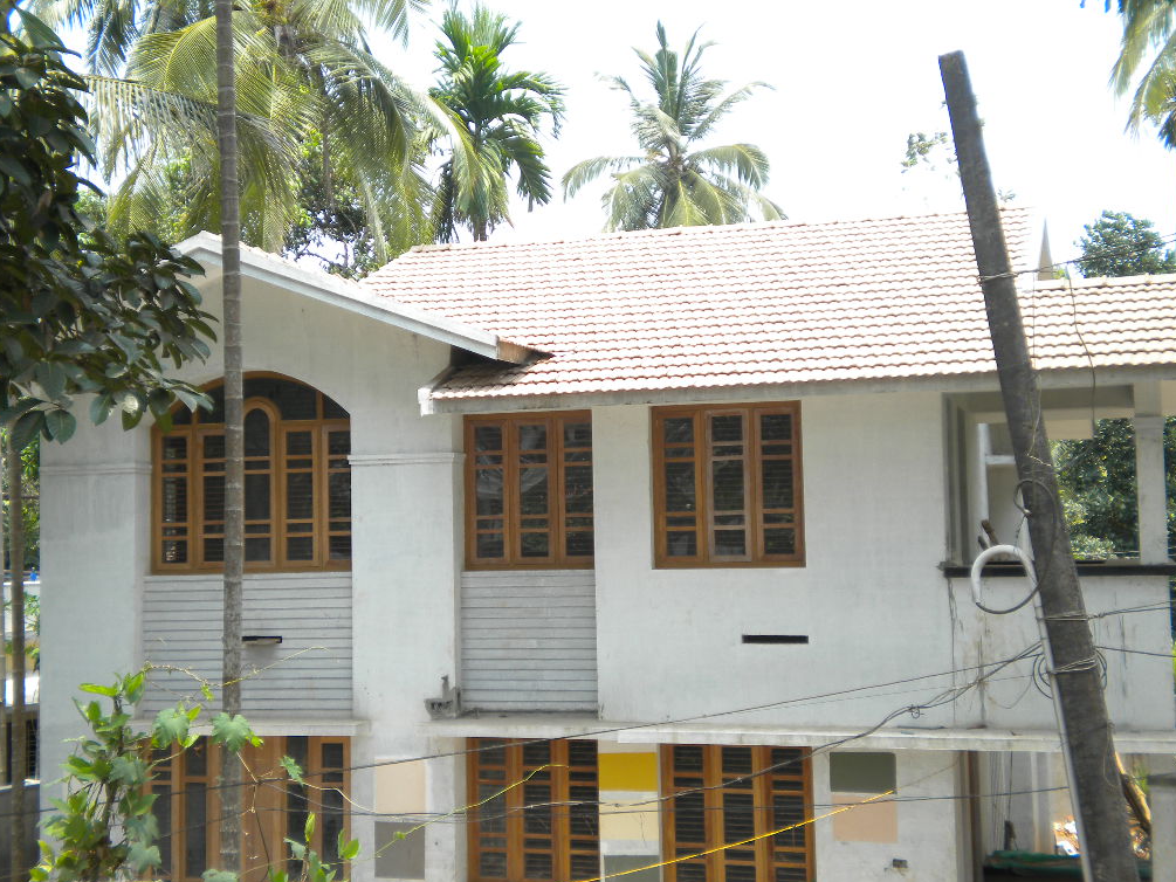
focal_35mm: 53
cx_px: 583
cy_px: 448
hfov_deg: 36.2
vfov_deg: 27.5
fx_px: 1801
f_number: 3.9
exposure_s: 1/200
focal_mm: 9.3
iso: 80
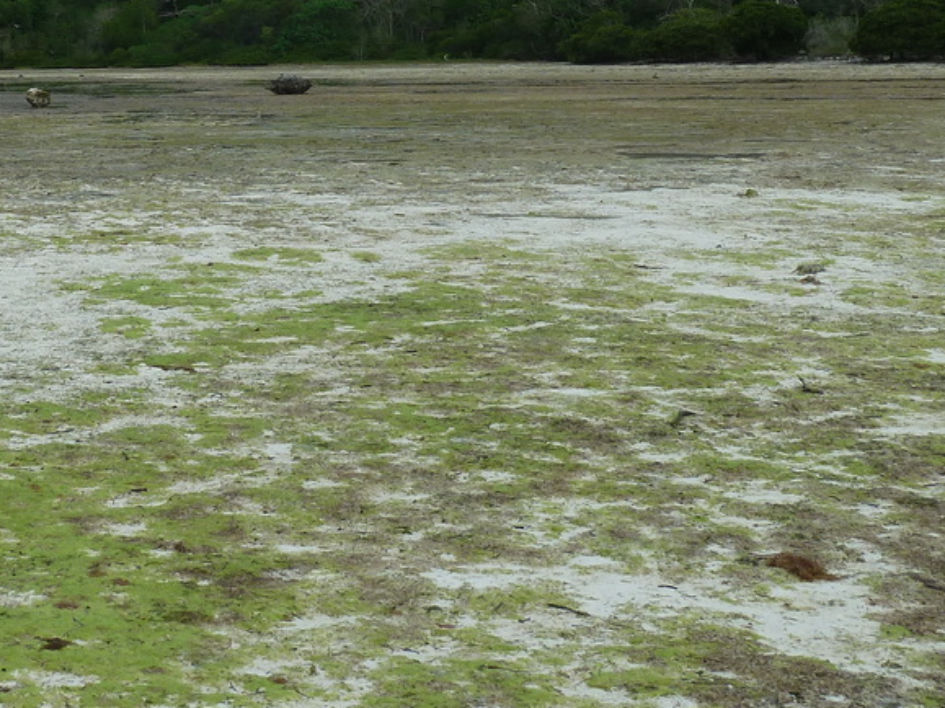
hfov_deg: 22.1
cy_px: 2
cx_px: 153
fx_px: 2375
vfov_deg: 16.6
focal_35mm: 87
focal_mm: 6.9
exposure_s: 1/250
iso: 80
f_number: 4
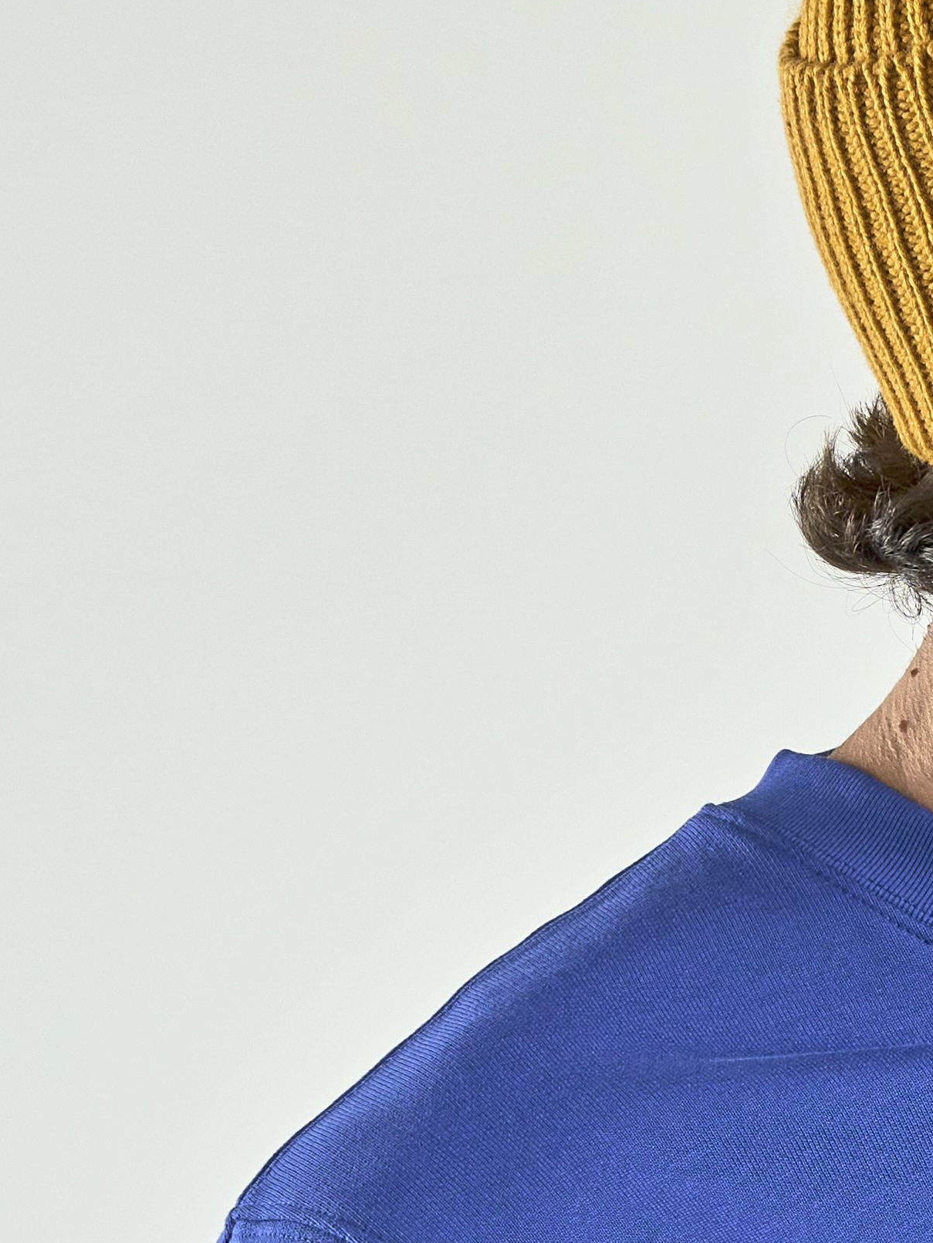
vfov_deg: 7.1
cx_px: 1476
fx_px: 9955
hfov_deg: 5.3
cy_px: 983
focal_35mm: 277
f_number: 9
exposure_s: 1/160
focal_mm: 50
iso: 320
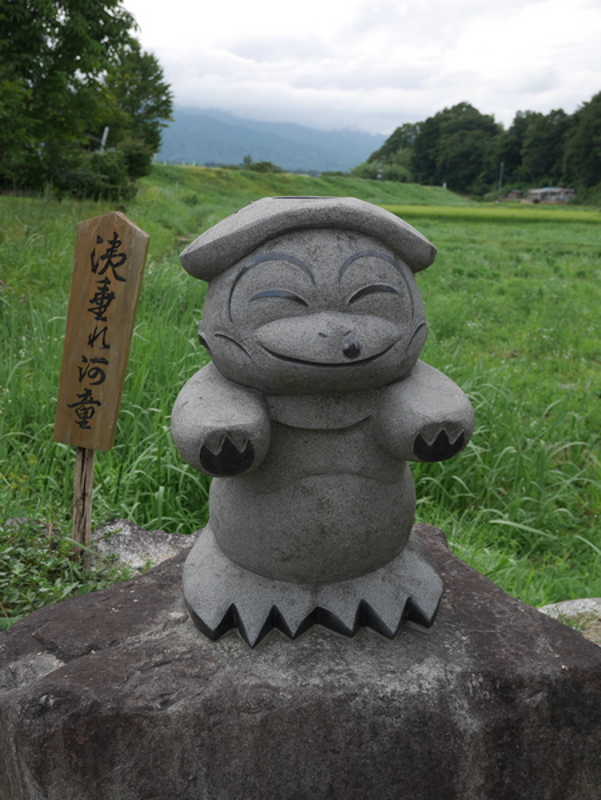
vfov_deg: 51.3
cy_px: 400
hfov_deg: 39.7
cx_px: 300
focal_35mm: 36
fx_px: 832
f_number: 5.6
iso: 200
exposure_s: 1/200
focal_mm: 18
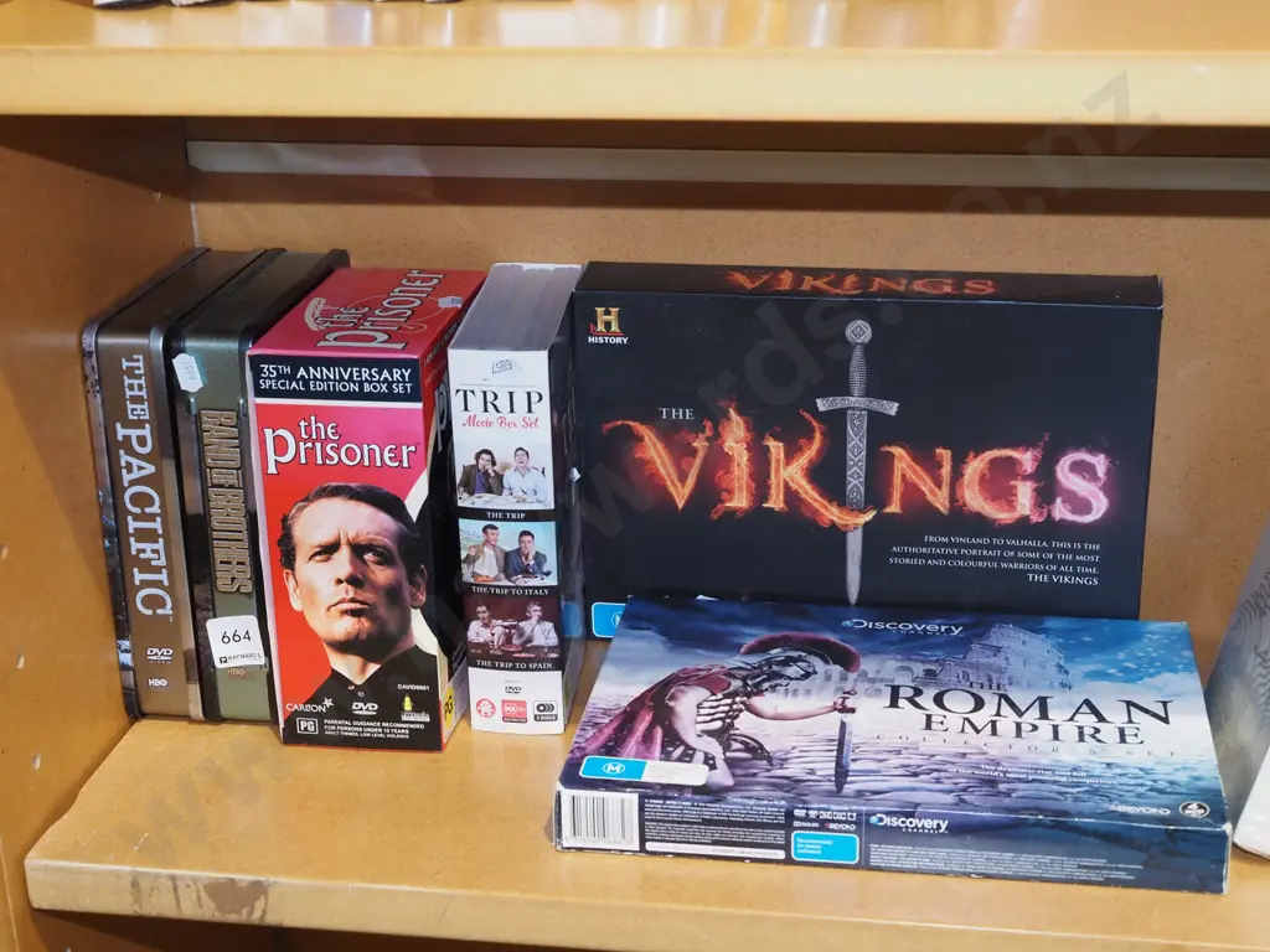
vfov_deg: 27.0
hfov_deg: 35.5
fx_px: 1981
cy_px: 476
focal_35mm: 54
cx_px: 635
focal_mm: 27
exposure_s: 1/60
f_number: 5.6
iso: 1600
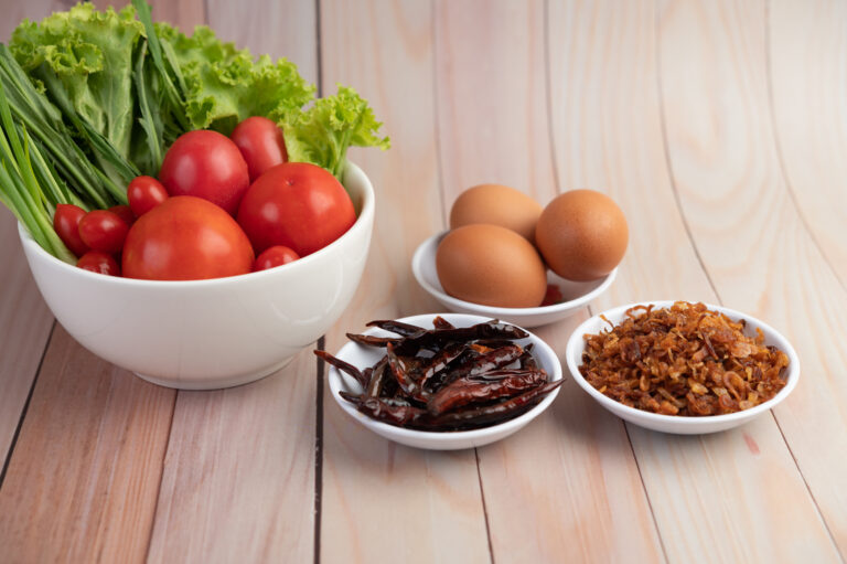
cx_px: 424
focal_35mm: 60
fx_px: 1411
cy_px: 282
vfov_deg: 22.6
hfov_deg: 33.4
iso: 100
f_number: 5.6
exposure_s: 1/125
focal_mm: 60
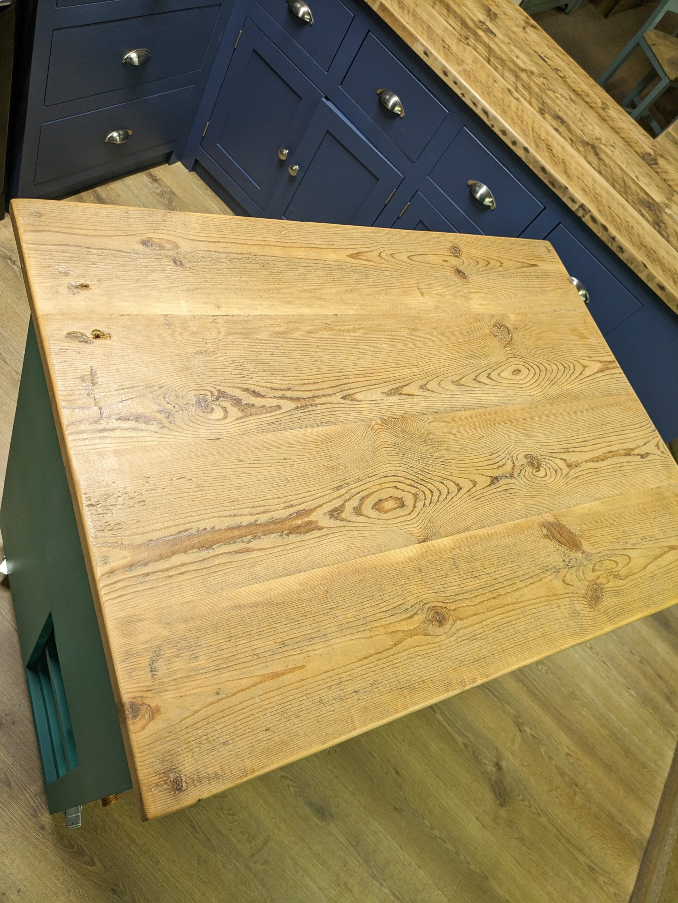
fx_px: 652
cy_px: 452
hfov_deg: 54.9
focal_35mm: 25
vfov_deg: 69.4
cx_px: 339
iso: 234
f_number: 1.89
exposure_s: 1/50
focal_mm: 5.43
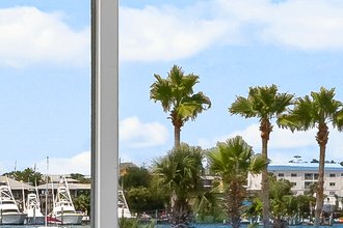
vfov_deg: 7.4
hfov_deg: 10.8
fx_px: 1772
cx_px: -84
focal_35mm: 186
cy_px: 193
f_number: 8
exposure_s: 1/250
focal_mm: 20.3
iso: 400
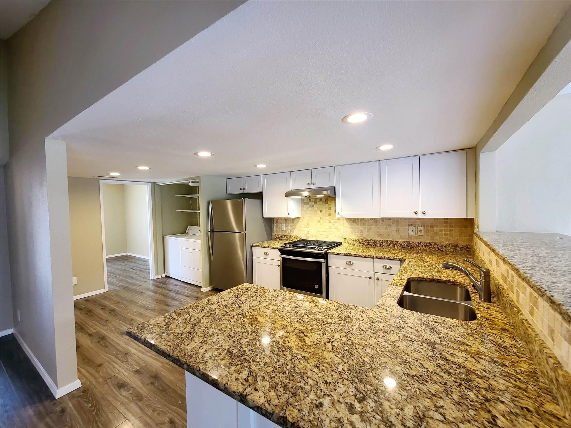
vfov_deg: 89.9
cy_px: 214
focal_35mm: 13
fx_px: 214
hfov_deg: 106.2
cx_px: 286
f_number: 2.2
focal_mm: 2.2
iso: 250
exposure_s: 1/59
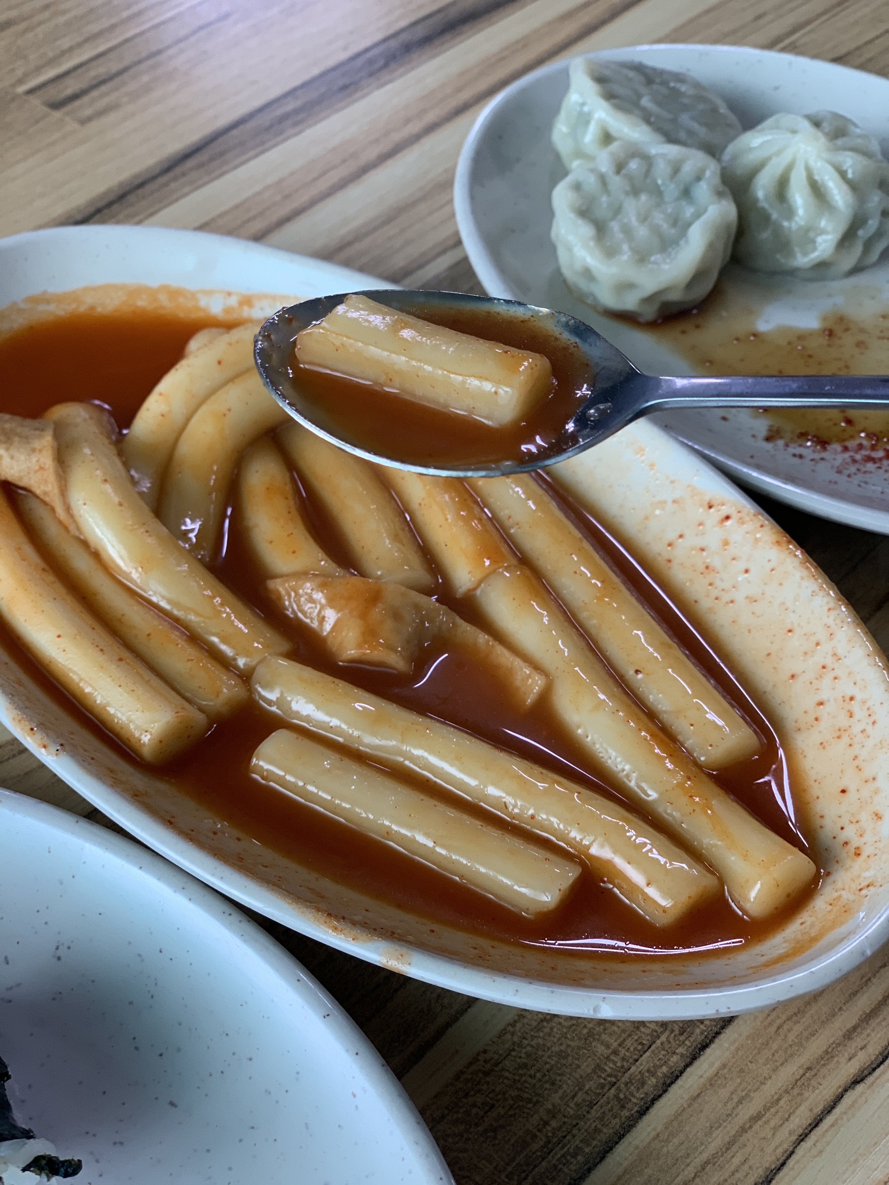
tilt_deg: -44.5
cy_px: 592
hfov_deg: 28.0
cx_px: 444
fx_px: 1781
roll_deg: +1.5
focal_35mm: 52
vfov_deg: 36.8
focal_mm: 6
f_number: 2.4
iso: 80
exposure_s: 1/120
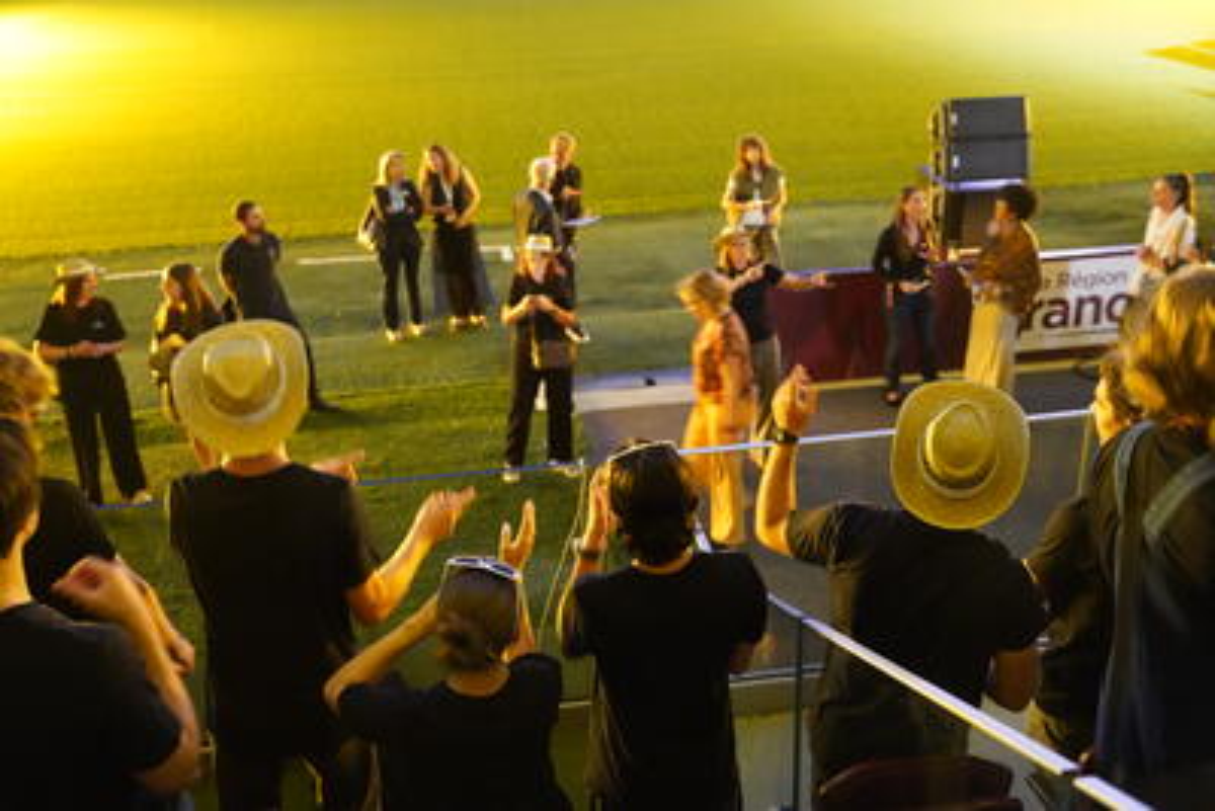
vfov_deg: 36.6
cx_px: 608
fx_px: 1226
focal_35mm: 36
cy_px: 406
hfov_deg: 52.7
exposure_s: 1/30
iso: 12800
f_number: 2.8
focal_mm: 36.3
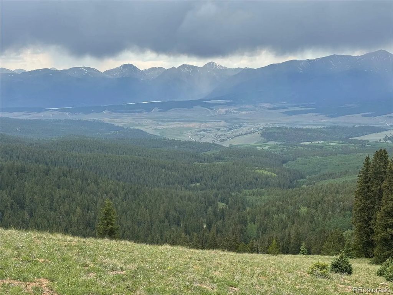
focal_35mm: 48
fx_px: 545
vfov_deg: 30.3
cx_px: 196
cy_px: 148
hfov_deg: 39.7
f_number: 1.78
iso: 64
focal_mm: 6.76
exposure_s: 1/1312
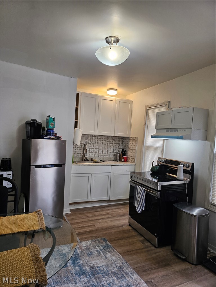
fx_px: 191
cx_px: 108
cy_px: 144
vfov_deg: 73.9
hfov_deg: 58.9
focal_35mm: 23
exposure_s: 1/120
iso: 100
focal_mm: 6.3
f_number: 1.7
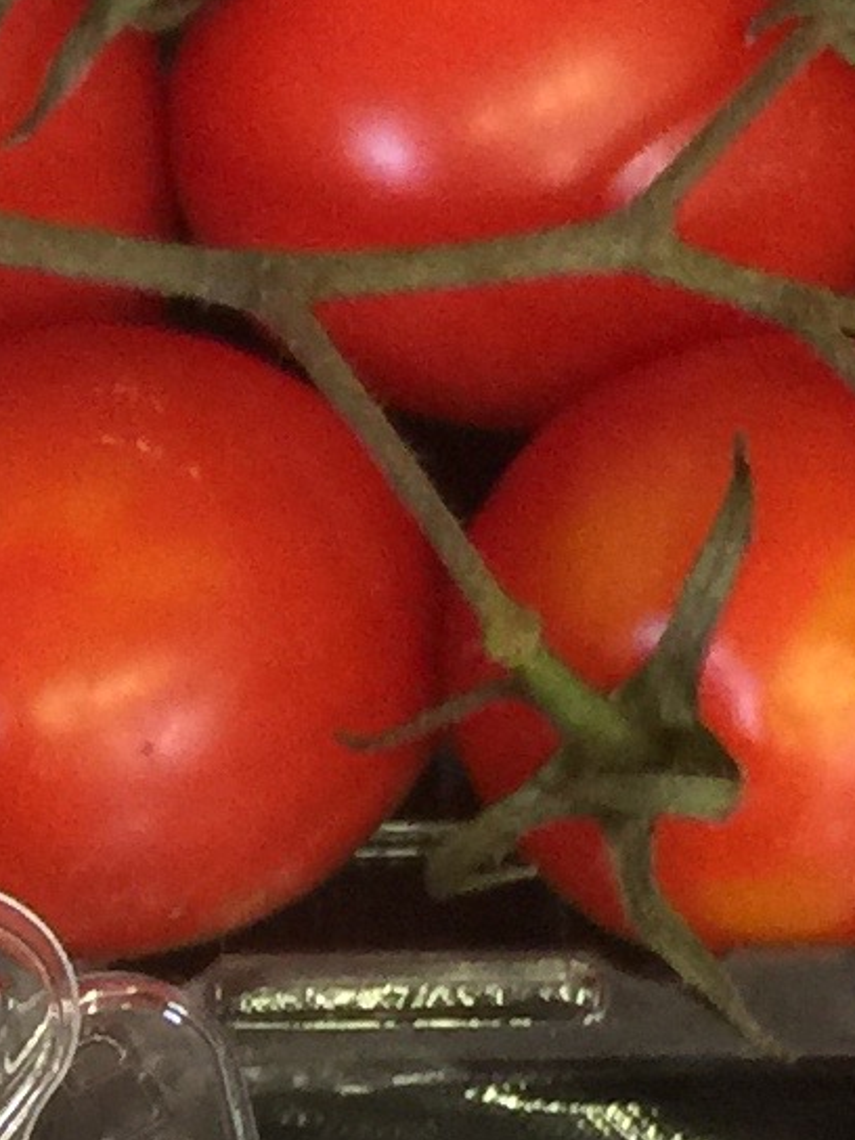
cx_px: -440
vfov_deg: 10.7
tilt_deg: -81.6
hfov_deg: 8.3
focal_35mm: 174
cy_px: 2054
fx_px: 5730
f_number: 2.2
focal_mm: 4.15
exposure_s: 1/15
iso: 64
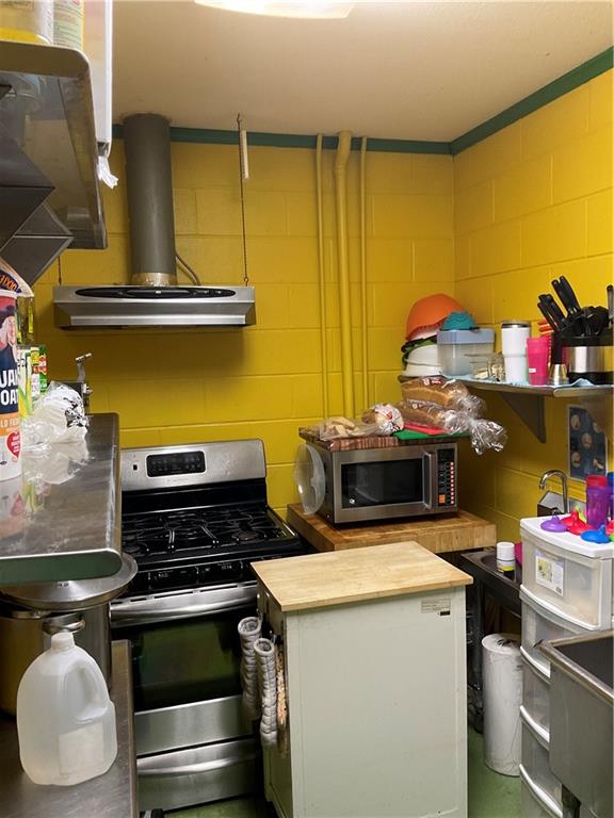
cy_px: 409
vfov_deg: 61.7
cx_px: 307
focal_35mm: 29
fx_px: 686
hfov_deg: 48.2
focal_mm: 3
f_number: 1.8
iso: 100
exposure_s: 1/60
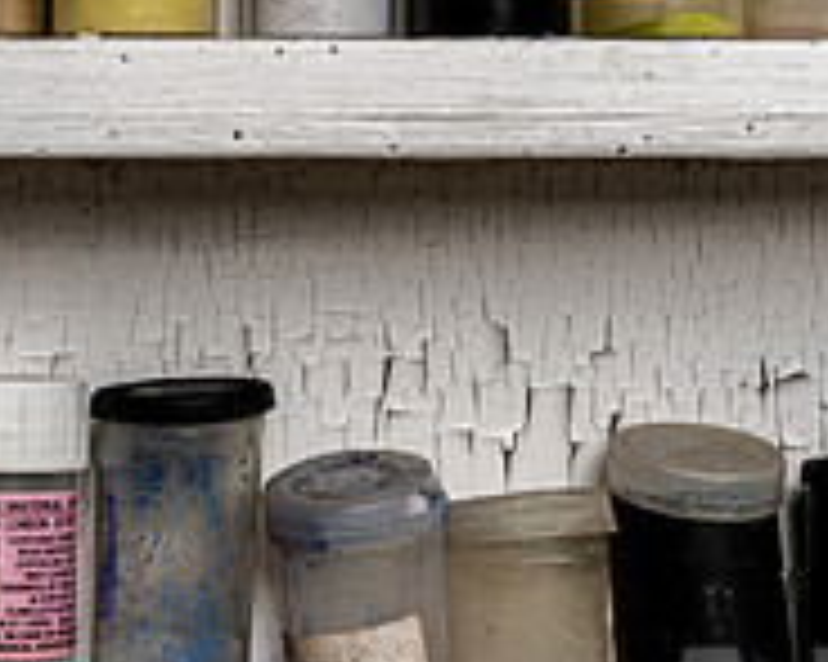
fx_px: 2915
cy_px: 281
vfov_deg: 12.9
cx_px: 74
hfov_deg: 16.0
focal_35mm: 119
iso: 64
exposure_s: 1/80
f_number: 4
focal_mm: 35
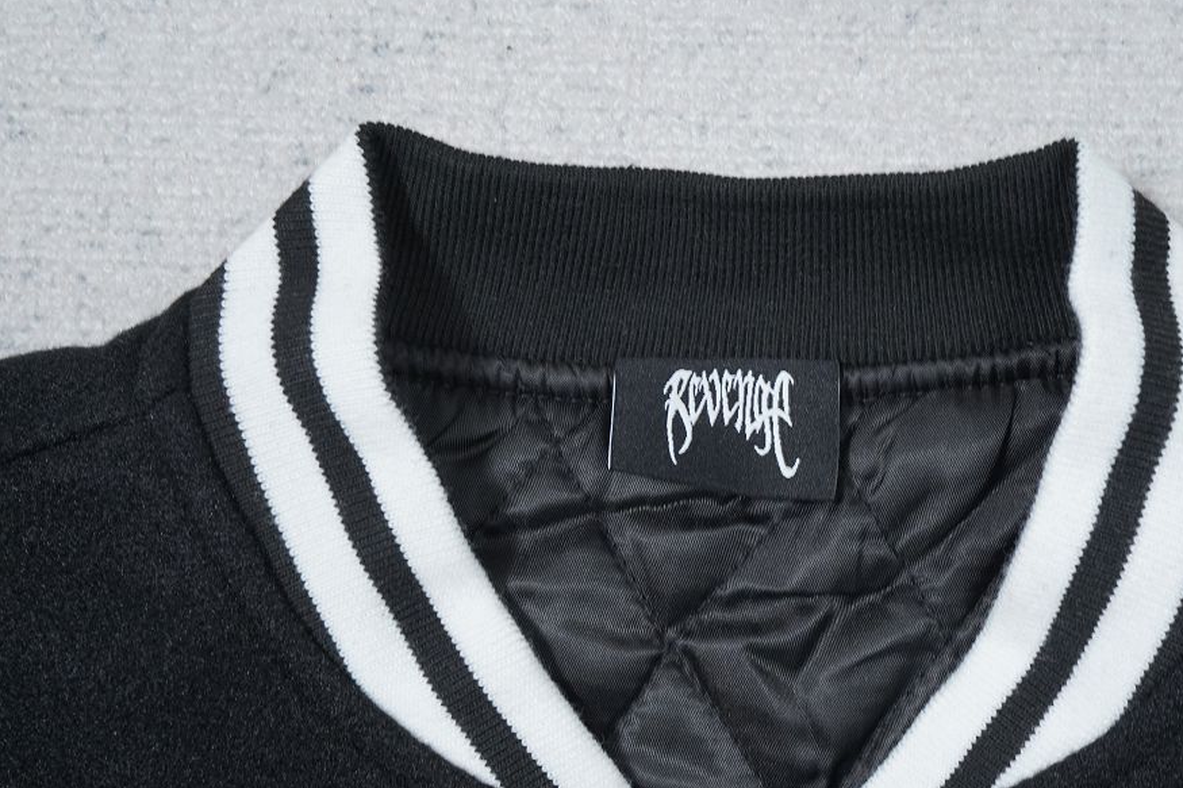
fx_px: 1577
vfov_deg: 27.9
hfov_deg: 41.0
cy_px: 533
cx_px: 700
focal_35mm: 48
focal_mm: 35
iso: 1600
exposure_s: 1/100
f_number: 10
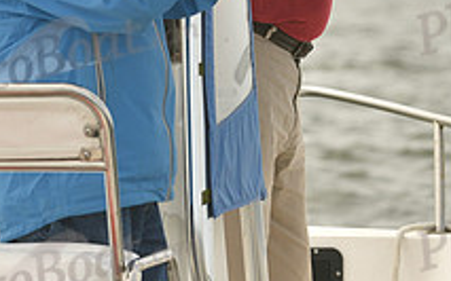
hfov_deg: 3.8
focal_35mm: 554
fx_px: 6808
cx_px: 309
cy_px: -79
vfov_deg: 2.4
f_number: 6.3
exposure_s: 1/1250
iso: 320
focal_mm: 200
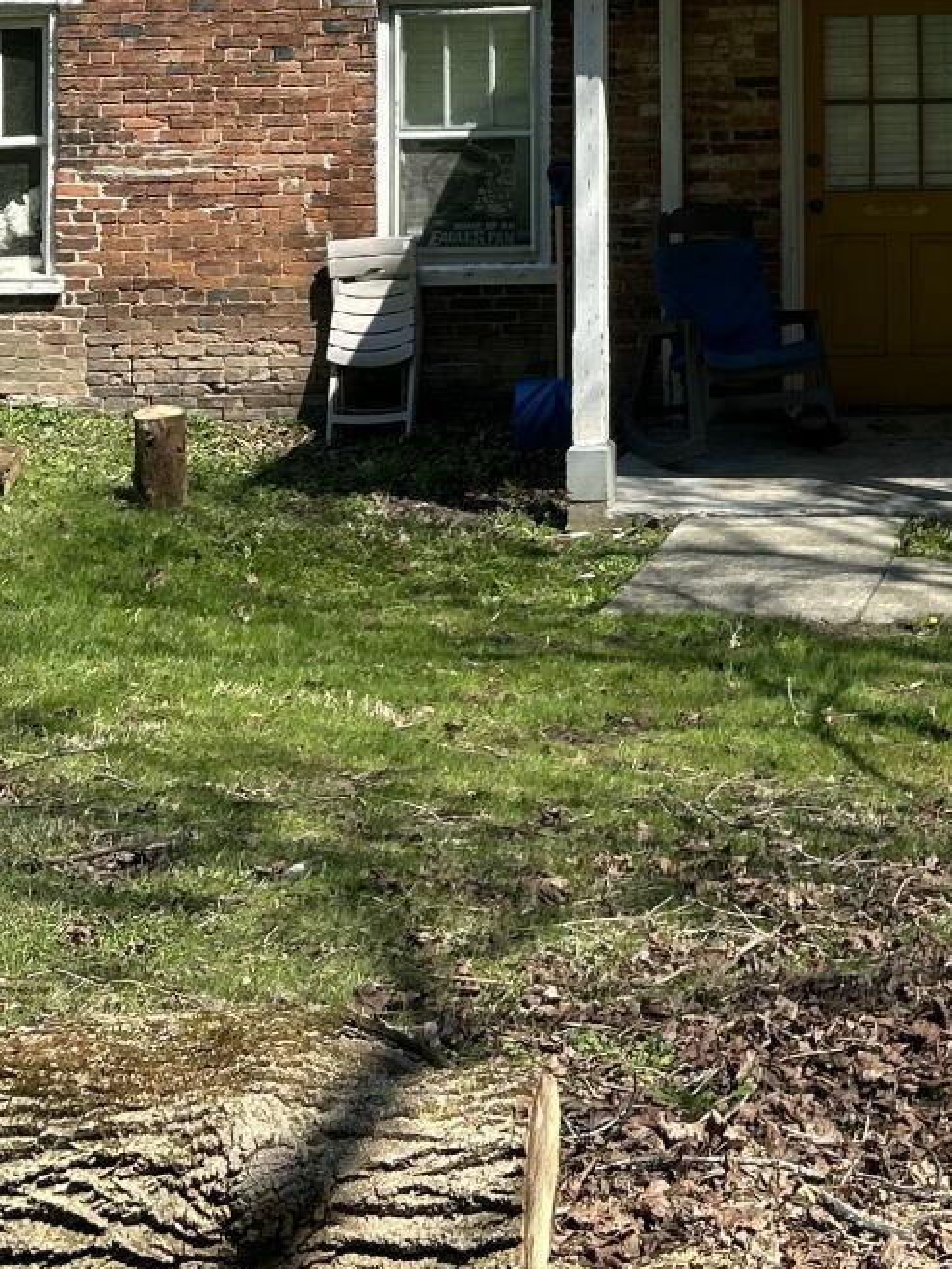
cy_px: -278
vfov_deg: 22.6
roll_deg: +0.5
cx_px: 967
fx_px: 2895
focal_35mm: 79
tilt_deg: +2.1
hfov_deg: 18.2
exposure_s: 1/2165
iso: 50
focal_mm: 5.7
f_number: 1.5
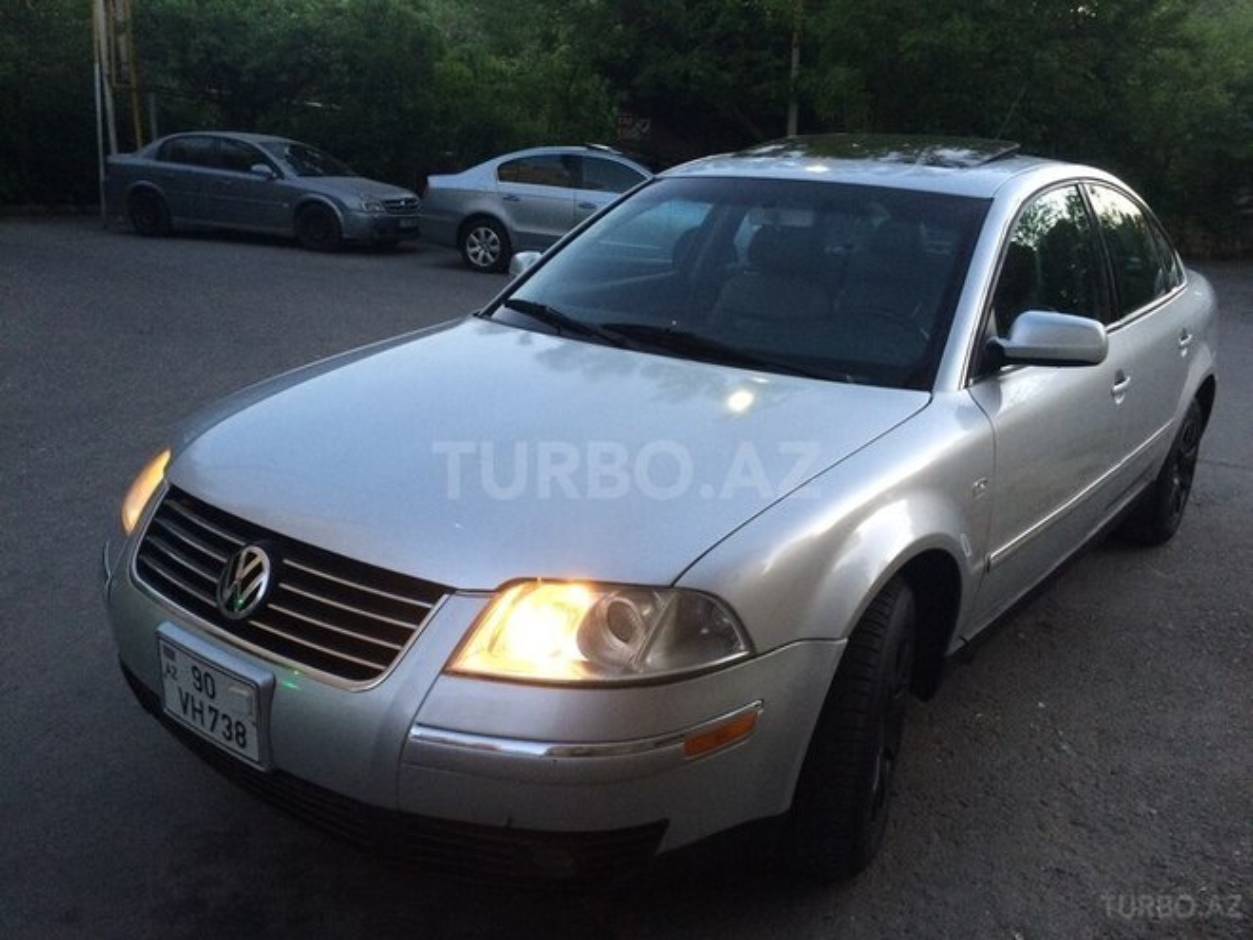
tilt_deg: -17.2
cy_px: 470
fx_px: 1050
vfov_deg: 48.2
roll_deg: -1.0
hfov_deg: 61.7
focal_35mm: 29
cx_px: 626
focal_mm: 4.15
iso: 200
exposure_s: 1/33
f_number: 2.2
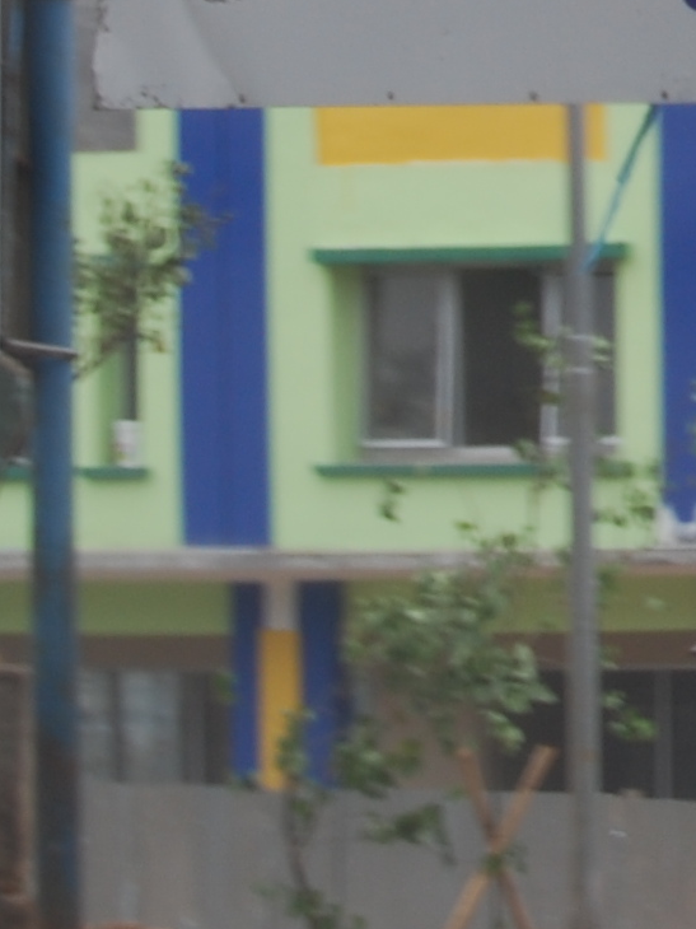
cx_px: 1830
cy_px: -615
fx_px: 11308
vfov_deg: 4.7
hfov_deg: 3.5
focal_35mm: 422
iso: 100
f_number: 7.1
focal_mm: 55
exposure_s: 1/200
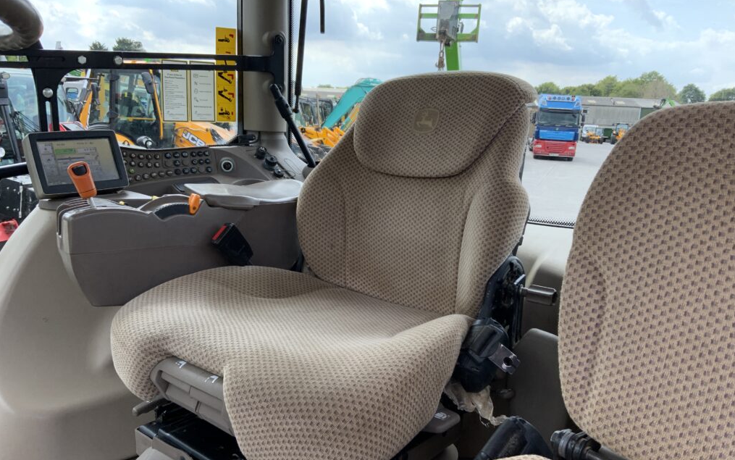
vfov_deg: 40.6
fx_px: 621
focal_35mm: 31
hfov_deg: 61.2
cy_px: 251
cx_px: 368
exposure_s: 1/250
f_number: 1.8
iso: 16
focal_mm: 3
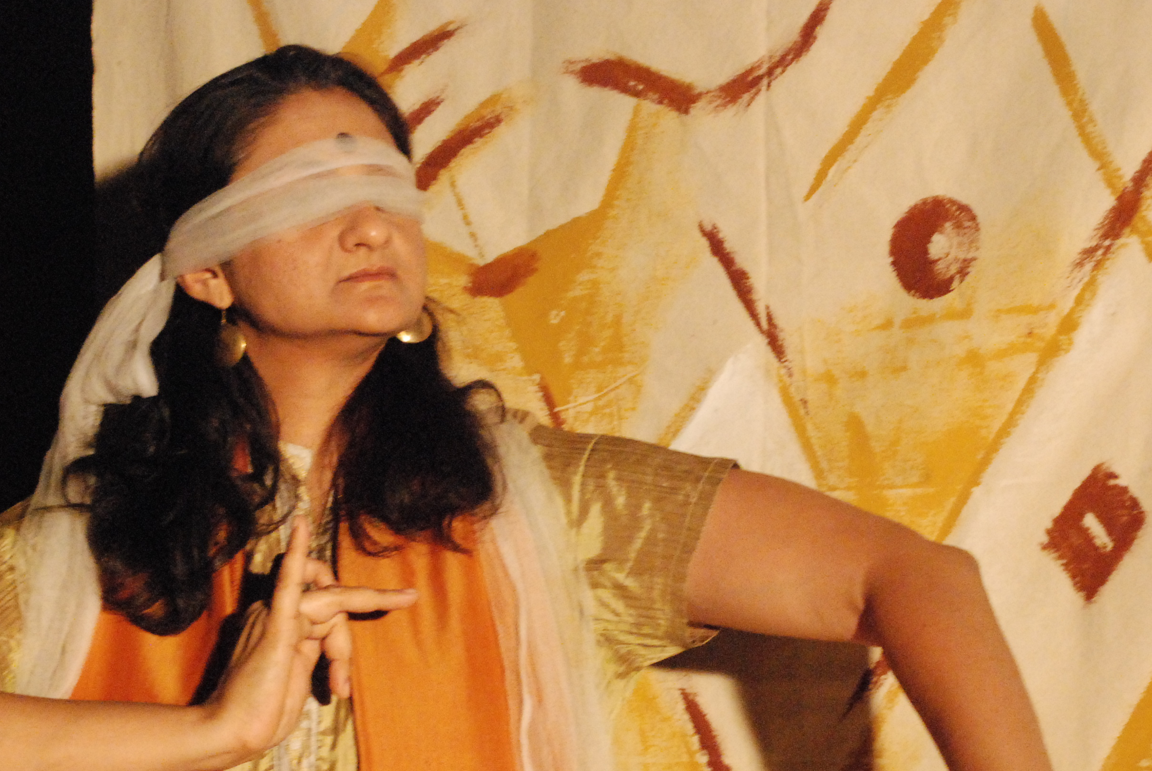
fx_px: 3685
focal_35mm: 115
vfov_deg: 11.9
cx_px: 567
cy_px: 574
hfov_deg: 17.8
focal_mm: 48
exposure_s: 1/60
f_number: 5.6
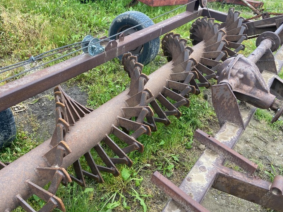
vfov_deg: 45.3
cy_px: 94
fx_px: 253
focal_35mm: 31
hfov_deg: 58.3
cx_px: 134
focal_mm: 4.25
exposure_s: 1/263
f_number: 1.8
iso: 32
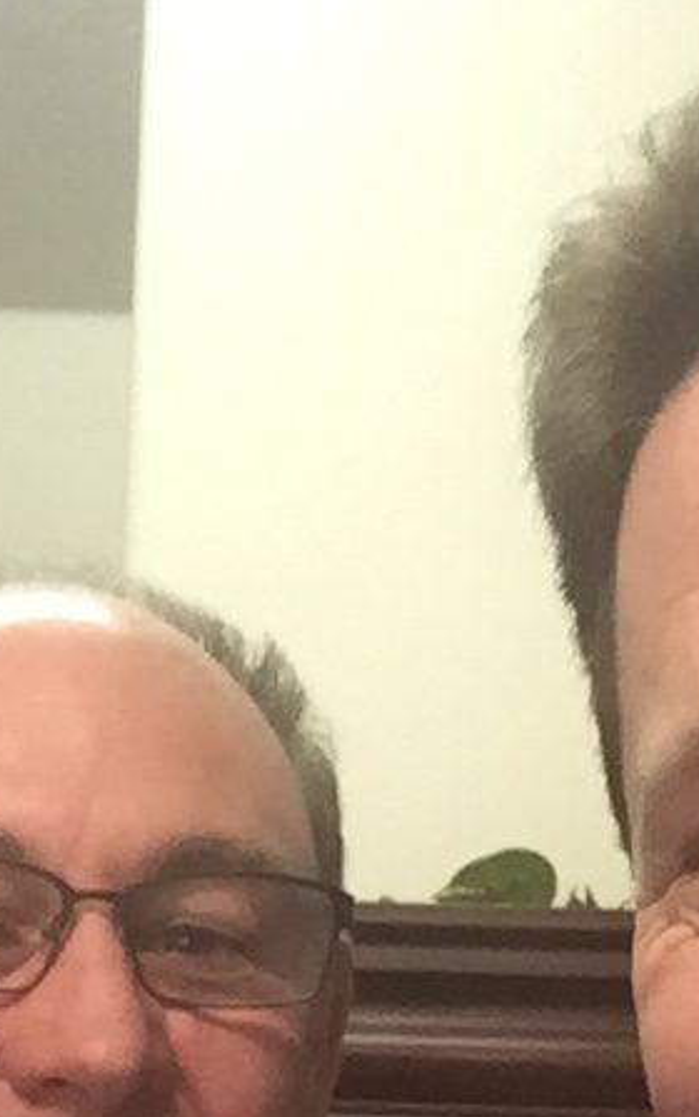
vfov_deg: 20.1
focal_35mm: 94
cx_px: 402
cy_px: 1469
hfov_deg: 13.9
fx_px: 2861
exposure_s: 1/30
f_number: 2.2
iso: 125
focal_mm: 2.65
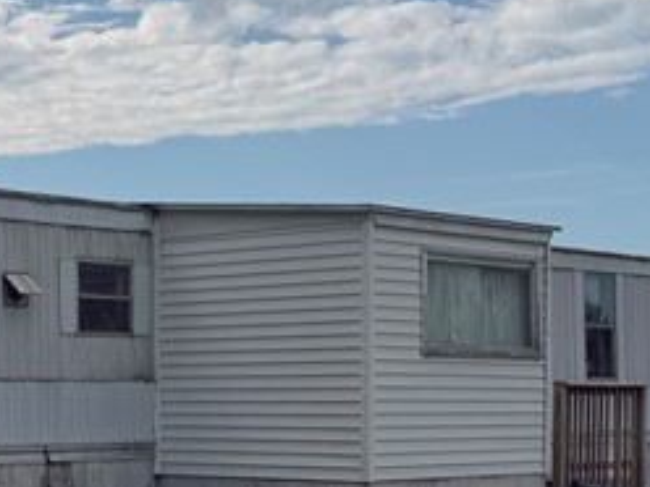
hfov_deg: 19.2
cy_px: 338
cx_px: -34
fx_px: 1859
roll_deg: +0.4
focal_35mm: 99
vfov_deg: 14.9
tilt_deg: +0.2
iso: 80
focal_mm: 6.76
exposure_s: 1/8130
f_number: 1.78
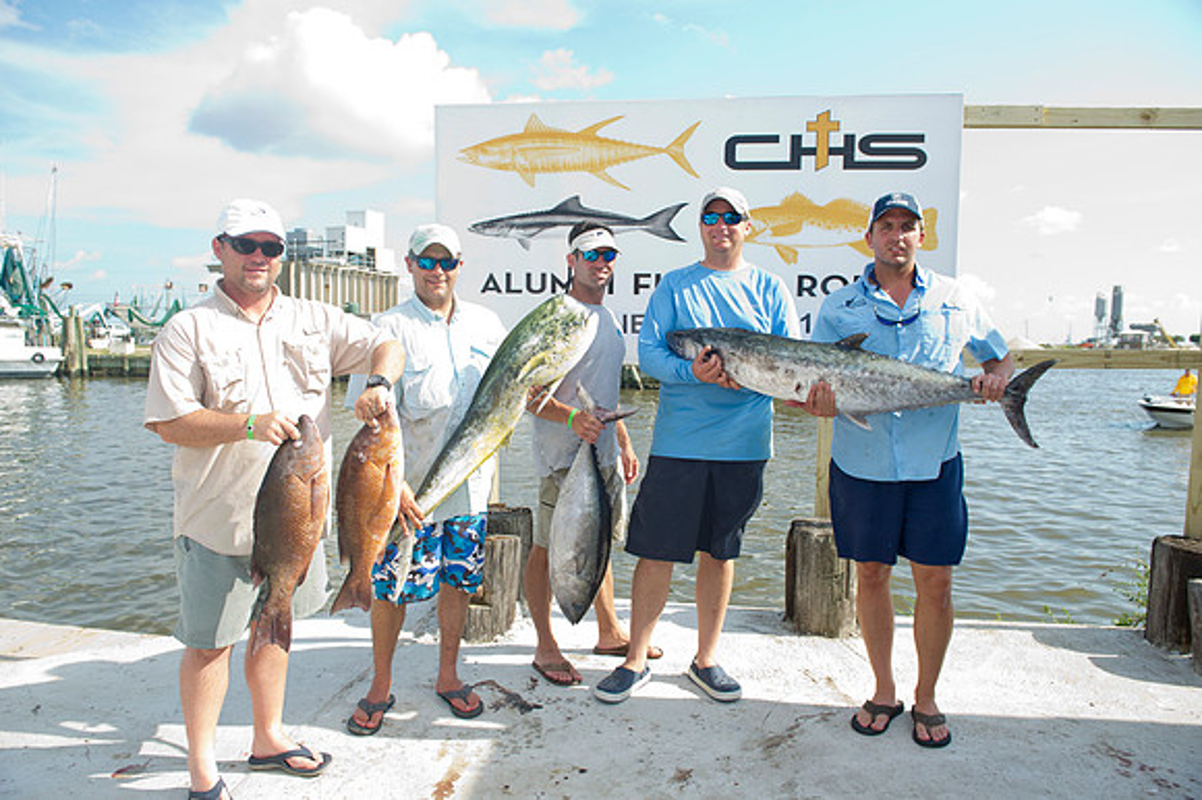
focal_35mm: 24
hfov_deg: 73.8
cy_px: 400
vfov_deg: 53.1
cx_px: 601
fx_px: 801
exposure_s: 1/250
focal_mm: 24
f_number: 5.6
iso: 125
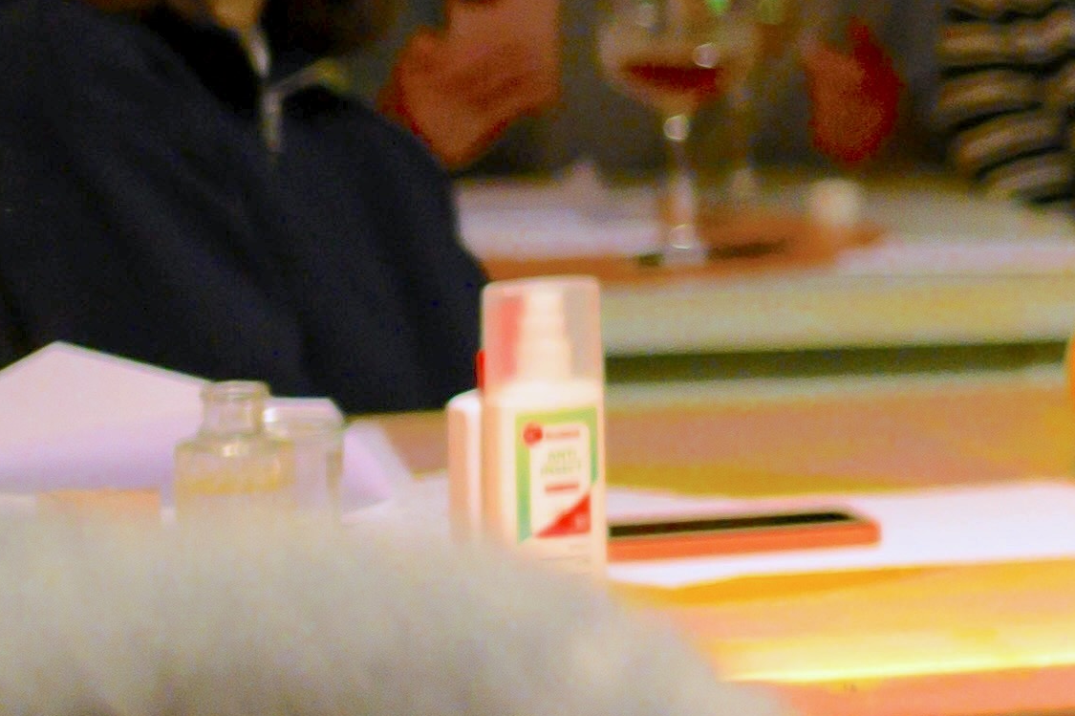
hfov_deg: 8.9
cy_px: -10
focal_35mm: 215
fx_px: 6417
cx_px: 2367
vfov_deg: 6.4
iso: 4000
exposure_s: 1/320
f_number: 2
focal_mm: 40
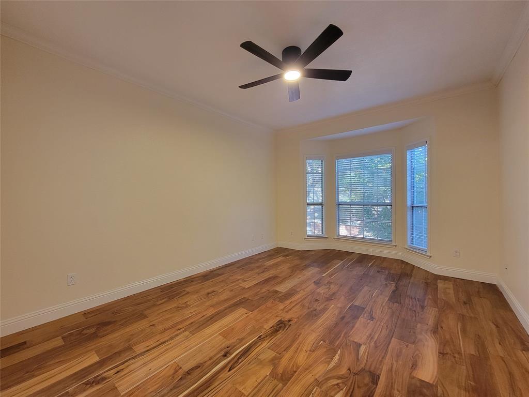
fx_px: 199
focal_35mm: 13
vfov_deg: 89.9
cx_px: 264
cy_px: 198
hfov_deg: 106.2
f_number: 2.2
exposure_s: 1/60
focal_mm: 2.2
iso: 400
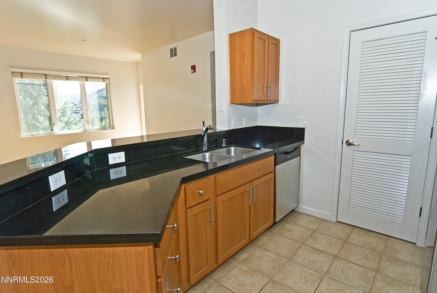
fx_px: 219
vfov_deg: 67.5
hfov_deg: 89.9
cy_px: 146
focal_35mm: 18
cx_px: 218
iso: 400
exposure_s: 1/100
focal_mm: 12
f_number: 8
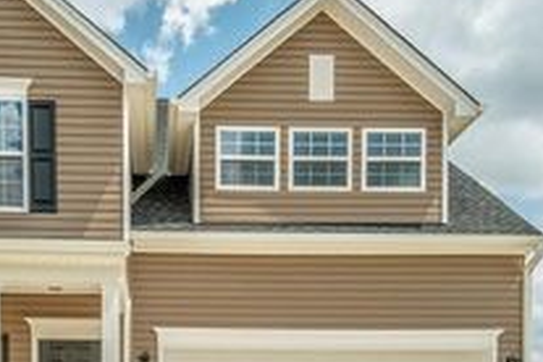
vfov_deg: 43.4
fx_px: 437
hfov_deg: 60.0
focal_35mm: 29
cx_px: 131
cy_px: 274
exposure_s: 1/1700
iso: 400
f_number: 8
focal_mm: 8
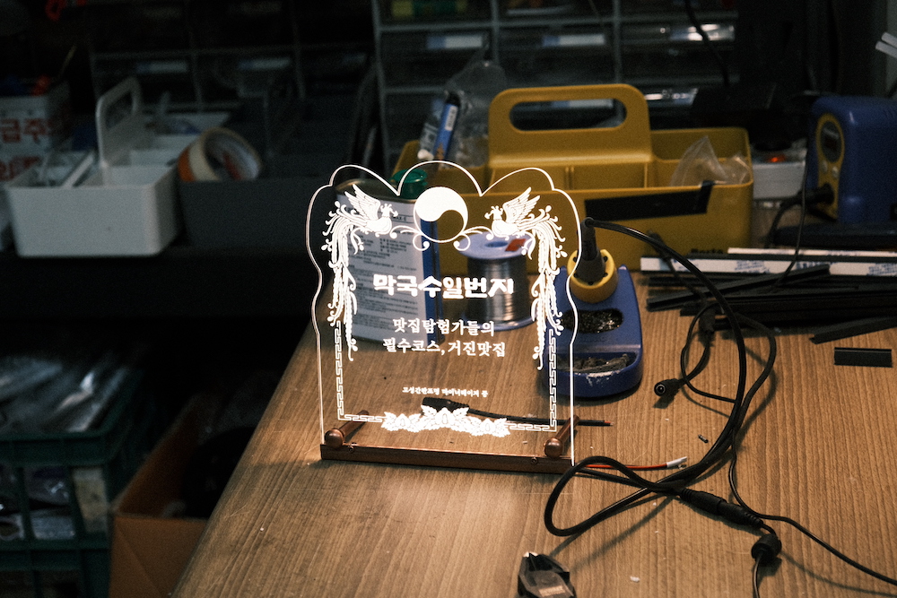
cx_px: 448
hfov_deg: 27.7
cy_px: 299
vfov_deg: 18.7
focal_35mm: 73
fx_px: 1819
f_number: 4
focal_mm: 48.4
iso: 640
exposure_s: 1/150
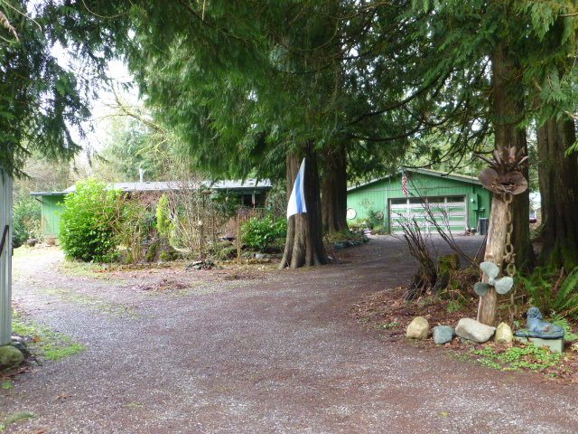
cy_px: 217
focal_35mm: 39
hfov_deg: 47.9
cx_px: 289
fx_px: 651
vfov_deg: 36.8
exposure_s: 1/60
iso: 320
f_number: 3.9
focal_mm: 6.9
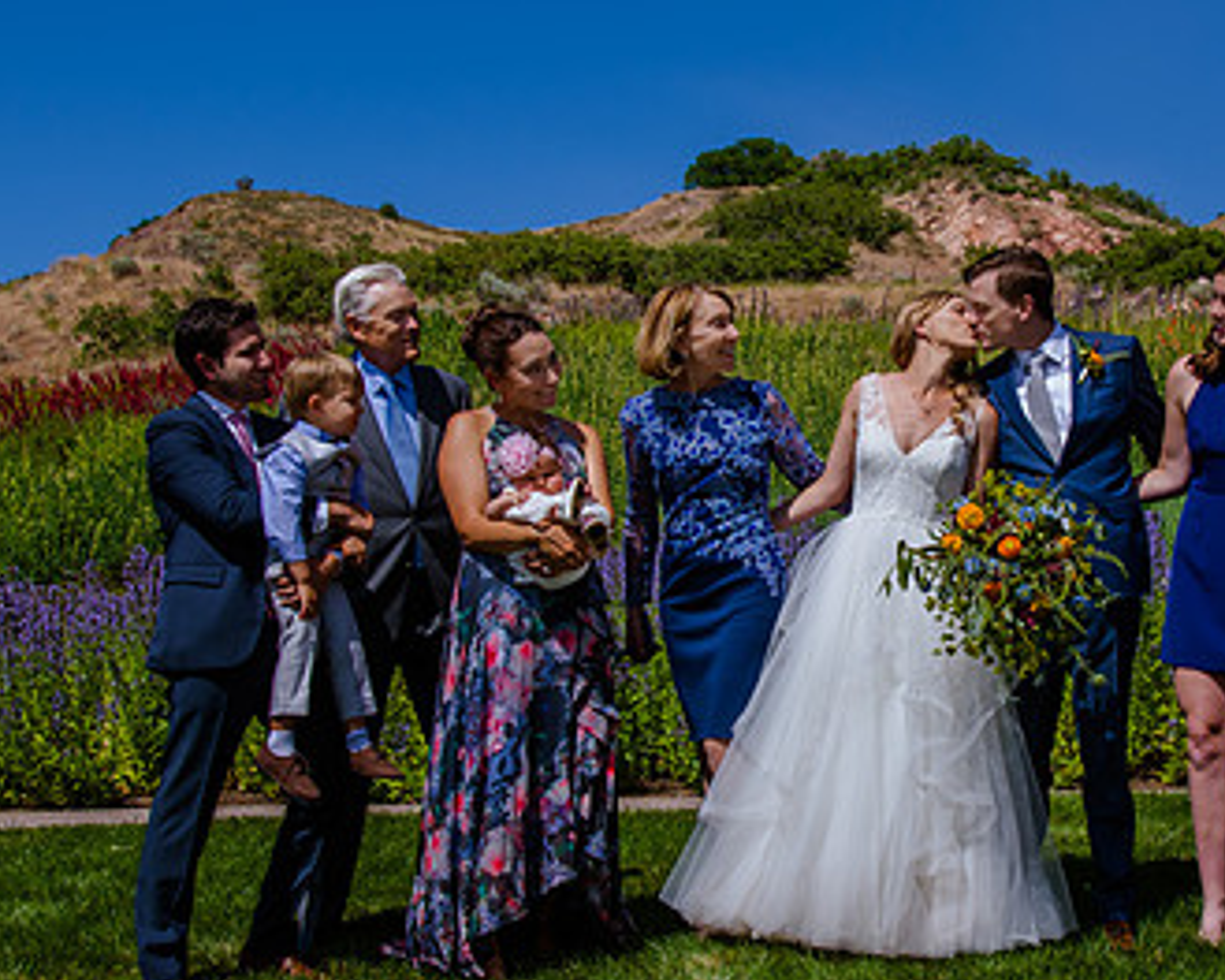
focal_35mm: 63
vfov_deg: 24.2
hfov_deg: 29.8
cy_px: 473
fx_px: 2283
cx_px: 841
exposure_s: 1/250
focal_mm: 32
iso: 200
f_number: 13
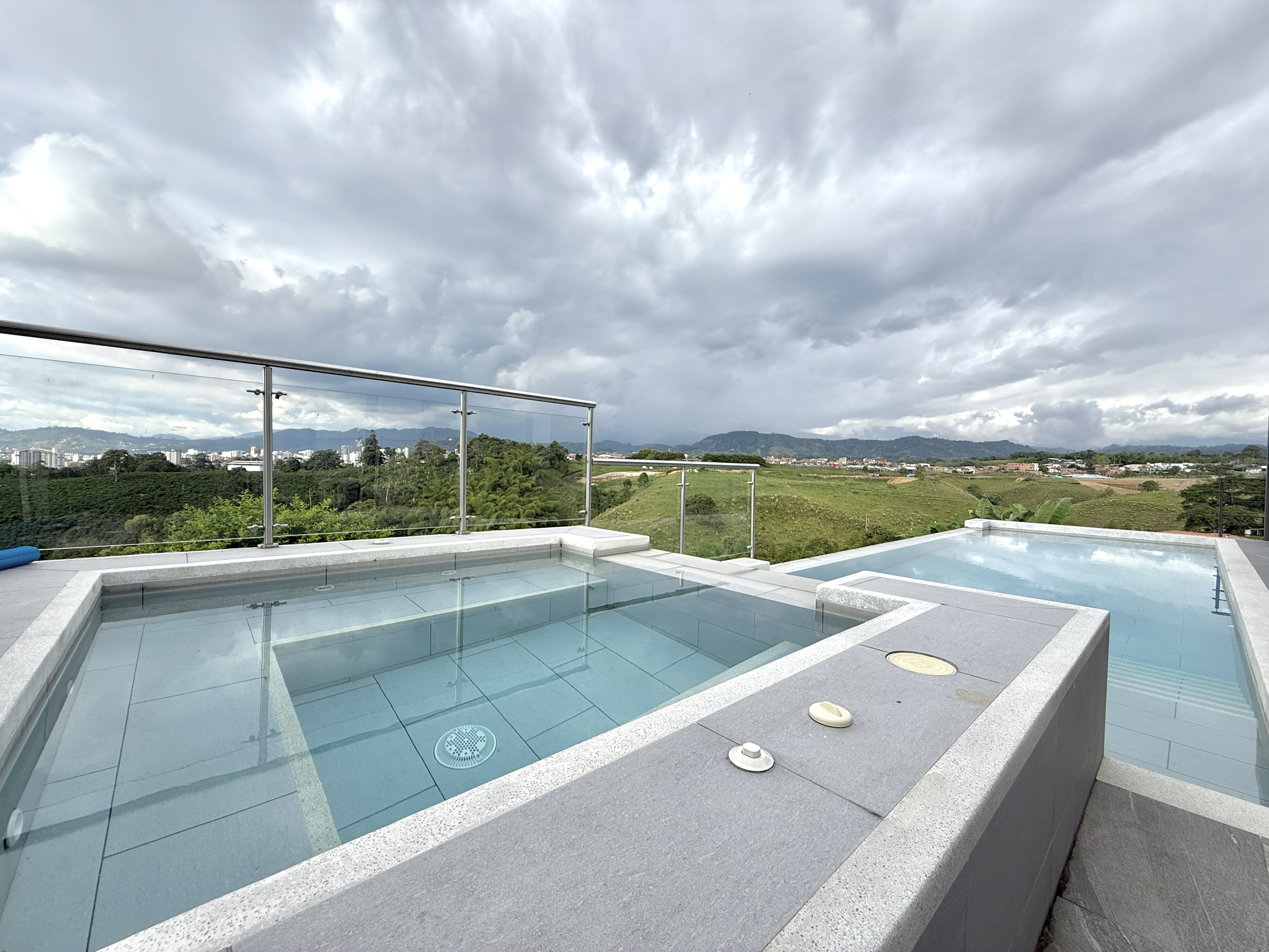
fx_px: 513
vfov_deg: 85.7
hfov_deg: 102.1
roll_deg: -1.6
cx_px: 634
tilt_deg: -0.6
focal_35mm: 14
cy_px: 476
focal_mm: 2.22
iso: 50
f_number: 2.2
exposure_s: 1/619
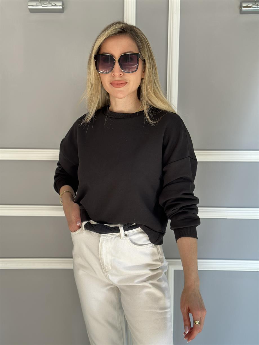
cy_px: 172
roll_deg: +0.3
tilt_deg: -7.0
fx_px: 479
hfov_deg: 30.3
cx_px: 130
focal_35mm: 48
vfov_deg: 39.6
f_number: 1.78
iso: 125
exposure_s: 1/60
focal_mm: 6.86
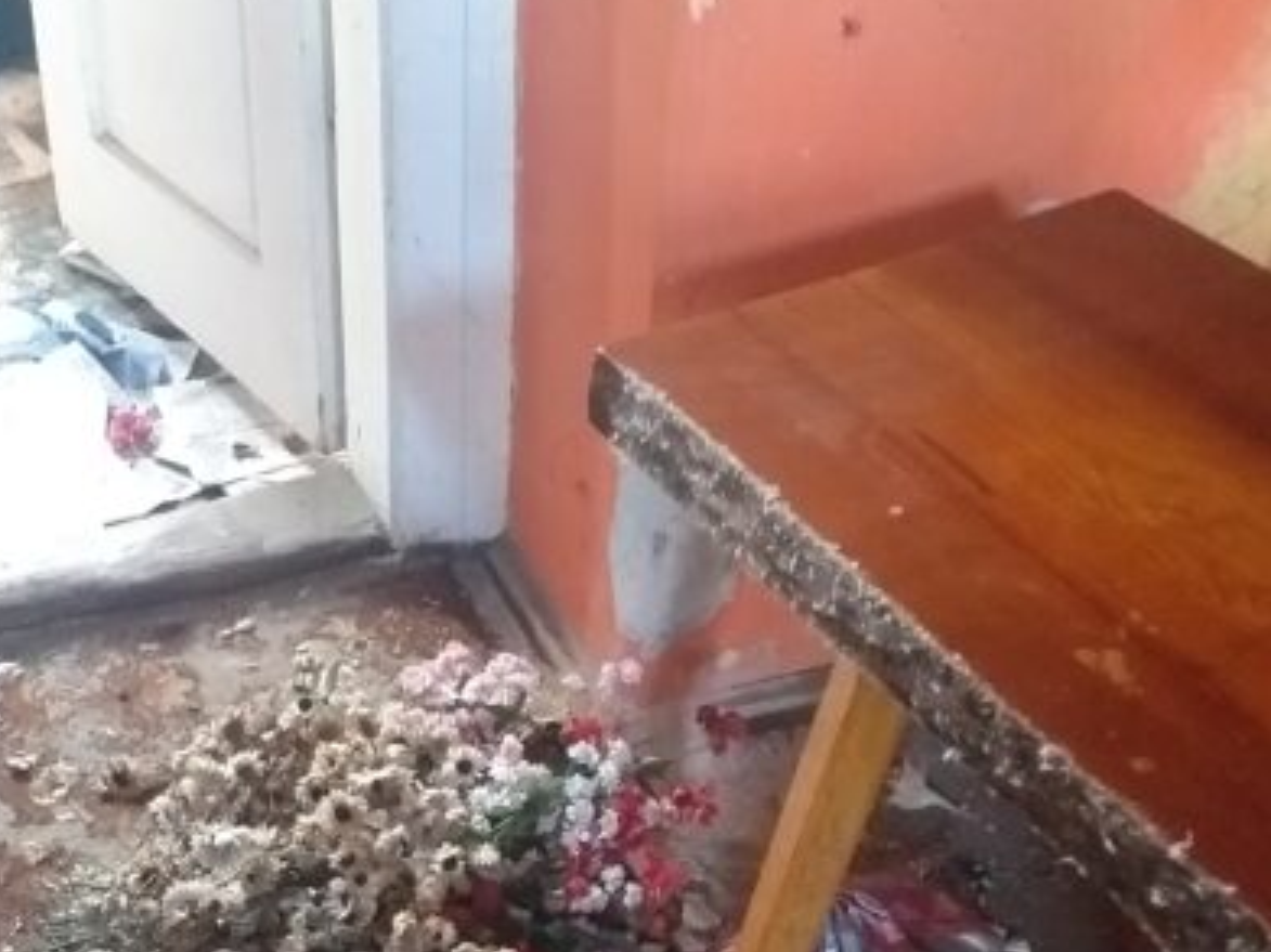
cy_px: 809
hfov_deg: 35.7
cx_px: 393
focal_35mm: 53
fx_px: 1945
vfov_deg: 26.8
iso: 1000
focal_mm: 3.6
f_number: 1.9
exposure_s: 1/17
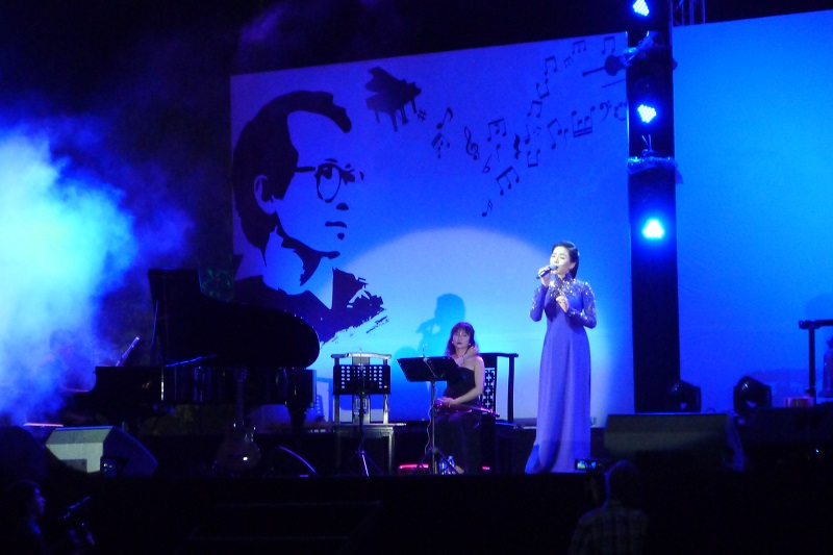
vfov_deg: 11.4
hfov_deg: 17.1
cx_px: 416
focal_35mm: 120
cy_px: 278
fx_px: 2776
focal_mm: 19.2
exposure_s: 1/50
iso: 800
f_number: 3.3
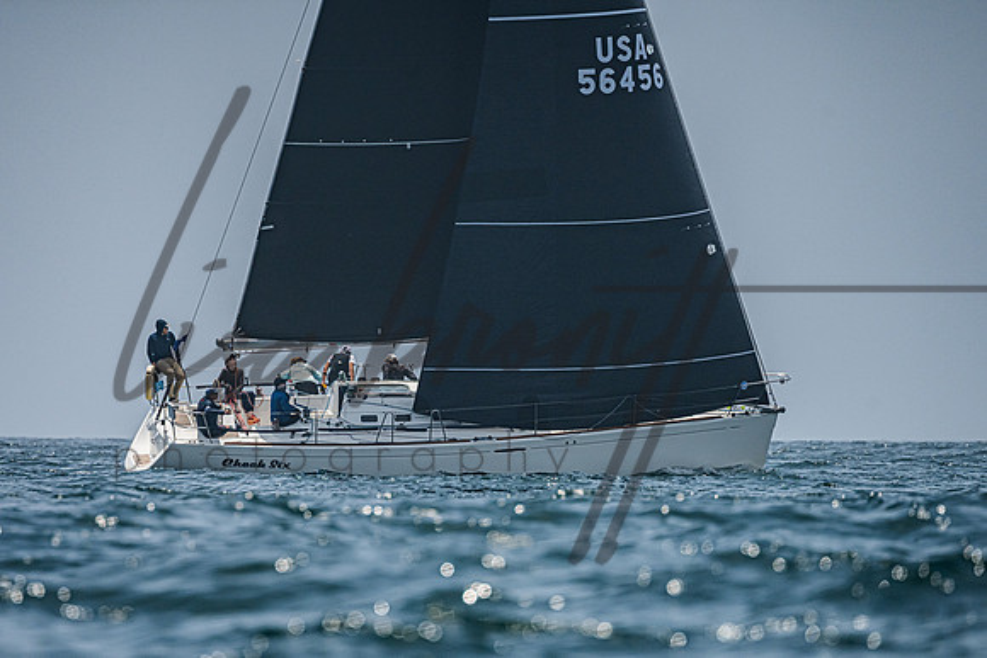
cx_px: 450
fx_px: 14815
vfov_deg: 2.5
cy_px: 440
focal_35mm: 540
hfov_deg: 3.8
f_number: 6.3
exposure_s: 1/5000
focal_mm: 400
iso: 400
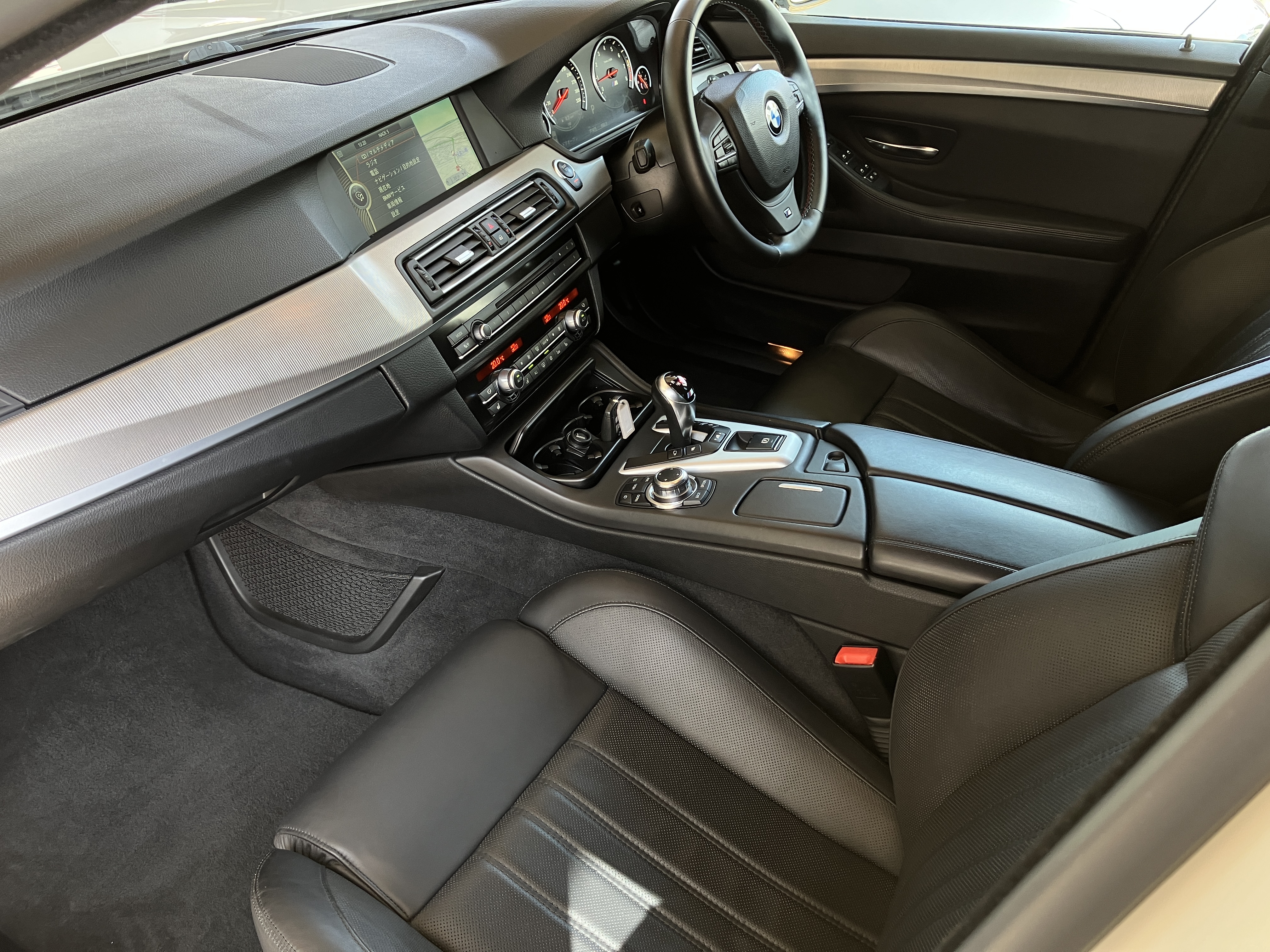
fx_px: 1027
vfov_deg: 49.7
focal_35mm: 28
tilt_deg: -34.5
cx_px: 635
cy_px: 476
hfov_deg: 63.4
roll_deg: +0.8
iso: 50
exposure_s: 1/50
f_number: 1.8
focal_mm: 3.99
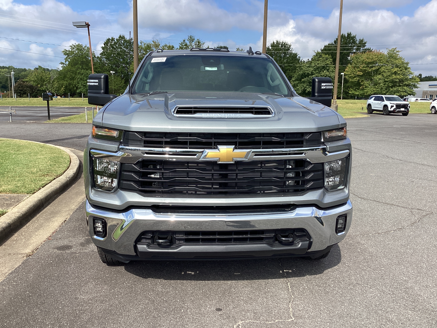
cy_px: 164
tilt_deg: -10.0
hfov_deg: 58.4
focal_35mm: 31
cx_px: 218
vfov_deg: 45.4
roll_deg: -1.3
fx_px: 391
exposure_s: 1/1148
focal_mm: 3.3
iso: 25
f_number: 2.4
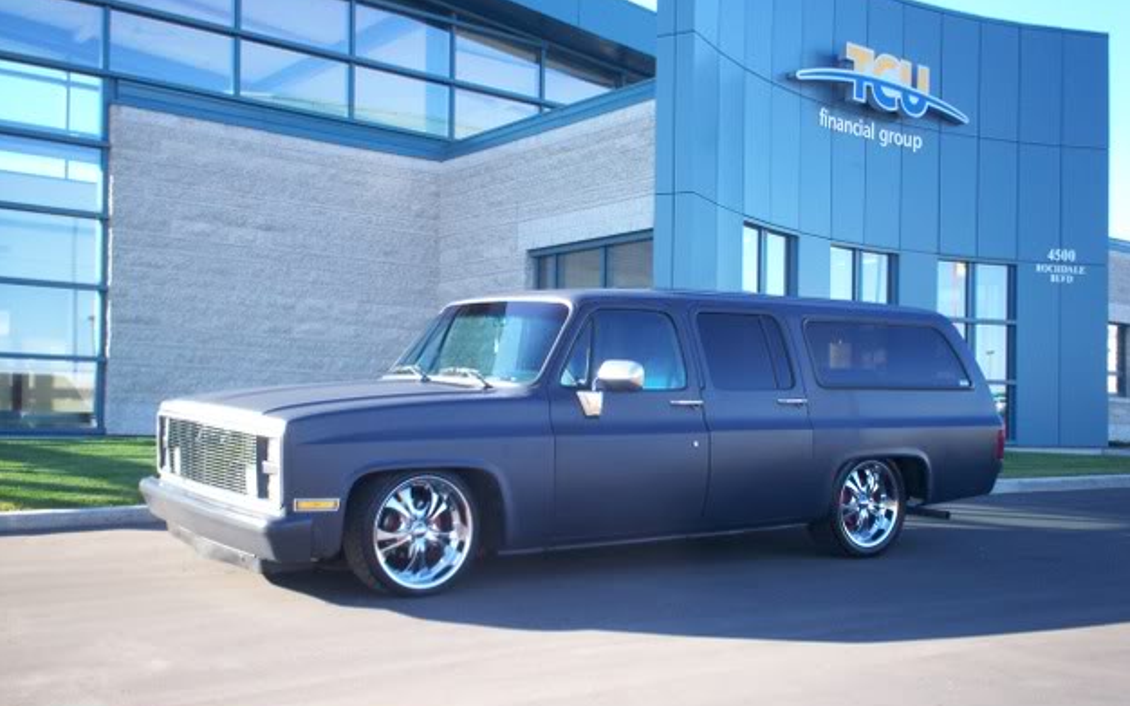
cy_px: 358
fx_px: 1201
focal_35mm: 39
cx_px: 570
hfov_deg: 50.4
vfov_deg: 32.8
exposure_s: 1/97.9
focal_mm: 6
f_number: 4.5
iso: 100
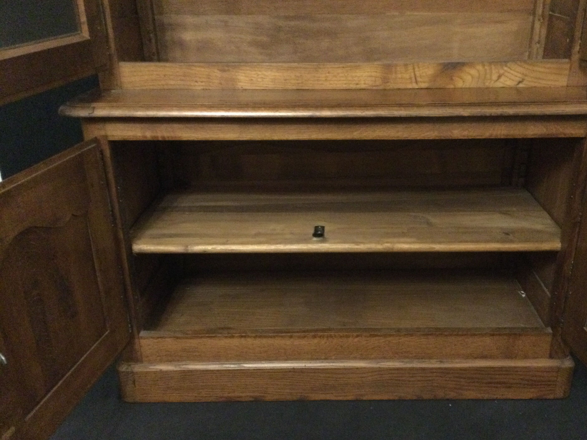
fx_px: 610
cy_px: 254
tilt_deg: -25.1
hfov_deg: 51.1
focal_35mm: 36
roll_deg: +0.3
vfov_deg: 39.6
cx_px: 341
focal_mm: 3.3
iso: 800
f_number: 2.4
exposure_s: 1/17
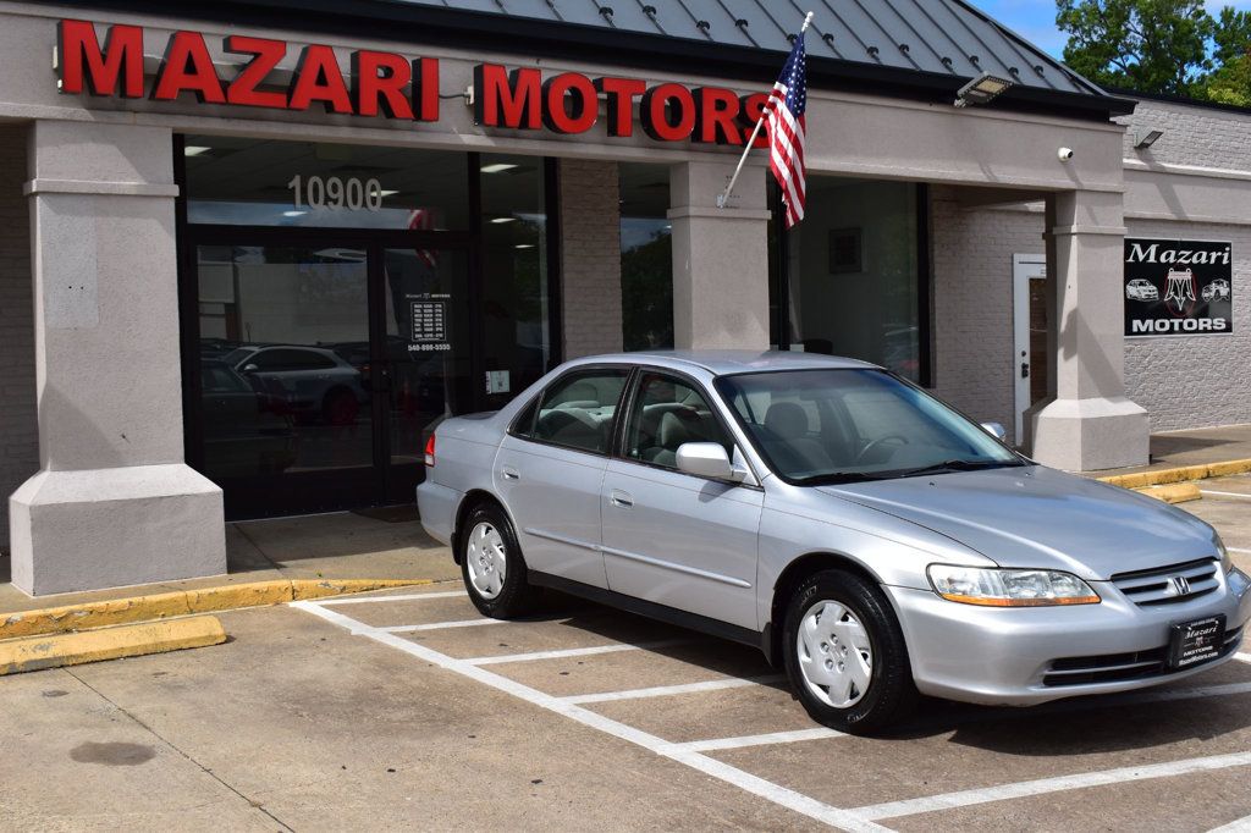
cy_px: 416
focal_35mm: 40
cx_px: 626
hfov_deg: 47.9
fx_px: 1407
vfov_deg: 33.0
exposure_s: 1/500
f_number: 11
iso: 220
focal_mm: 27
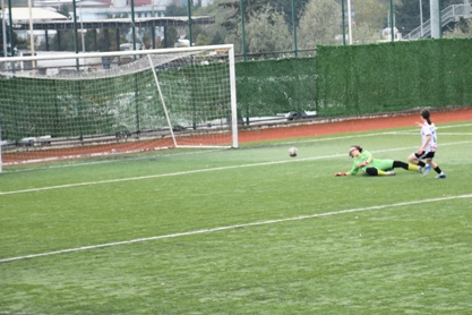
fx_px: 2714
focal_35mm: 207
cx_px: 347
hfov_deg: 9.9
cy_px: 127
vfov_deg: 6.6
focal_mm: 90
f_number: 5.3
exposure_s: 1/250
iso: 450
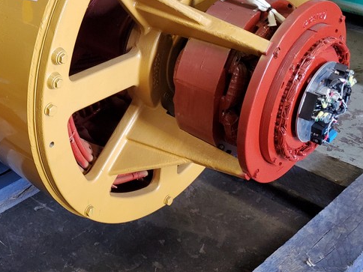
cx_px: 27
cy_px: 18
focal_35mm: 55
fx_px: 577
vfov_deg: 25.6
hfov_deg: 32.9
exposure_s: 1/60
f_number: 1.5
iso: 200
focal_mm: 4.3
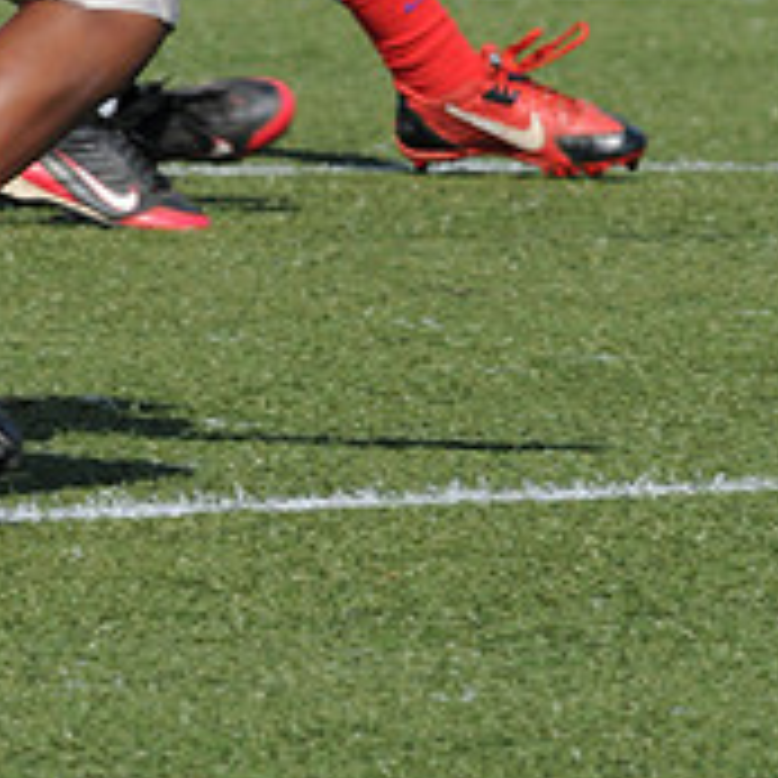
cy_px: -405
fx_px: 32497
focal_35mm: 1278
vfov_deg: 1.4
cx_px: 232
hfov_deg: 1.4
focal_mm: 300
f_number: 9
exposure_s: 1/500
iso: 200
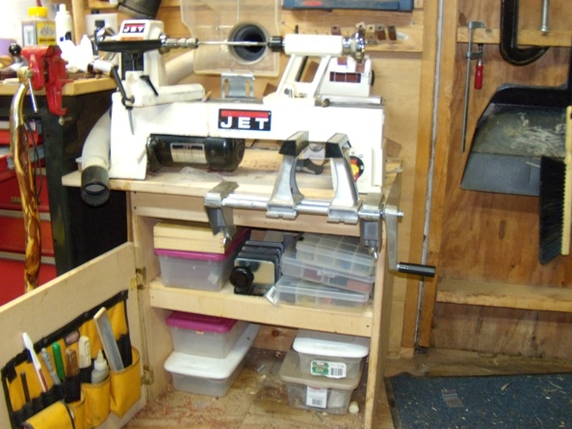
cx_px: 286
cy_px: 214
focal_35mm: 36
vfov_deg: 39.6
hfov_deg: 51.4
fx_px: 595
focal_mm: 6.4
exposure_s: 1/10
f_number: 3.6
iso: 400
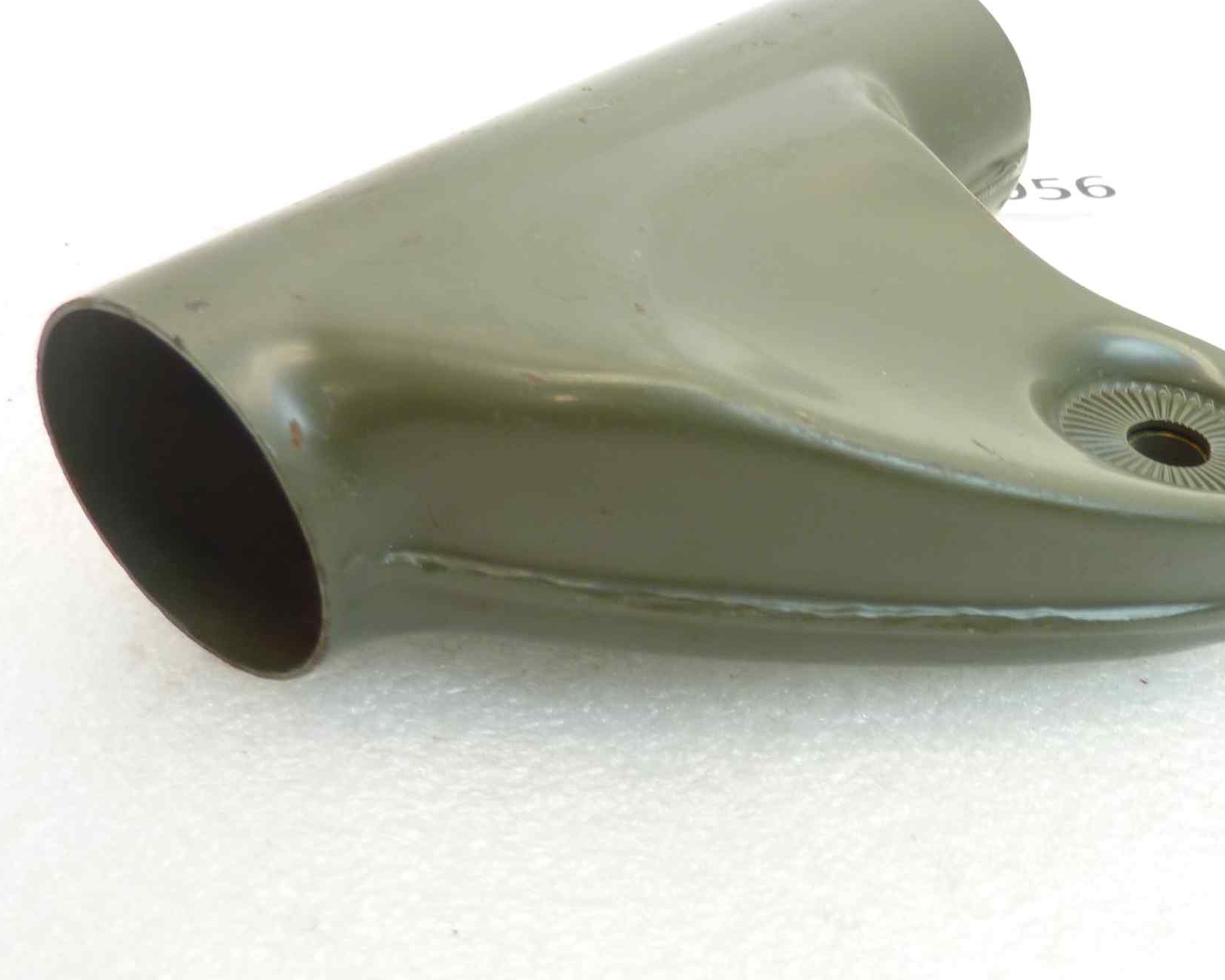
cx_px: 838
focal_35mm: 38
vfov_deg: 39.1
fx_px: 1378
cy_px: 468
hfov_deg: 47.0
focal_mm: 4.1
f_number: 3.3
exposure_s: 1/13
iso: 80
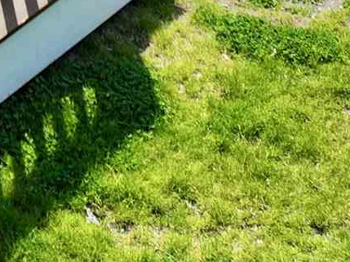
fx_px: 1738
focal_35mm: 172
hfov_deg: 10.7
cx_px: -310
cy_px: -483
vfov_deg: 7.7
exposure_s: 1/2000
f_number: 2.8
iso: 160
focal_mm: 12.29
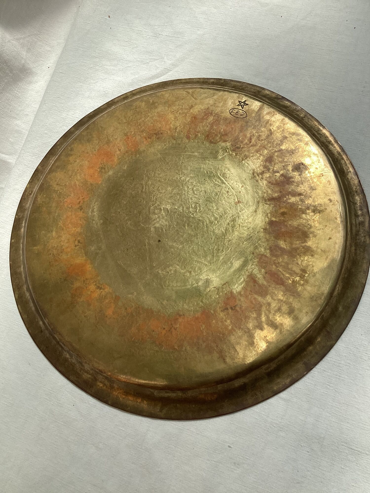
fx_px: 442
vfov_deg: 58.4
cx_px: 185
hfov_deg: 45.4
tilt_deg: -69.4
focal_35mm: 31
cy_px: 246
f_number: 2.4
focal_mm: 3.3
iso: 25
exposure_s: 1/831
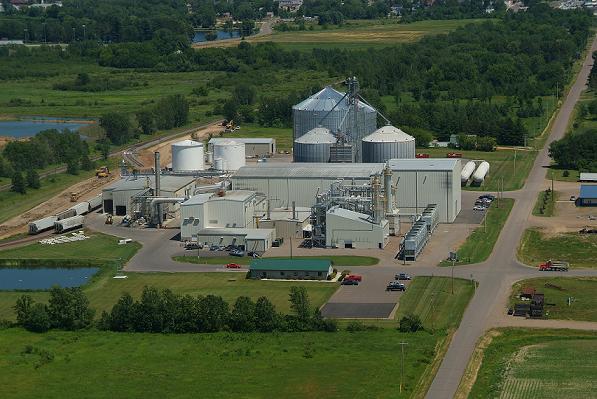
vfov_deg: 13.1
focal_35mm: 105
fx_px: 1742
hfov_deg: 19.4
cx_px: 298
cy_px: 200
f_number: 5.6
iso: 160
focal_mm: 70
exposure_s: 1/1000
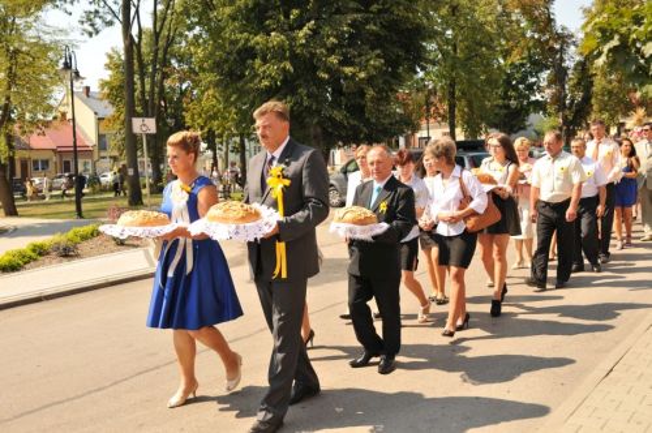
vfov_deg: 36.8
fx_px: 651
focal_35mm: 36
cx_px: 326
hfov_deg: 53.2
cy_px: 216
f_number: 3.5
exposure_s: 1/1250
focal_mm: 24
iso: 200
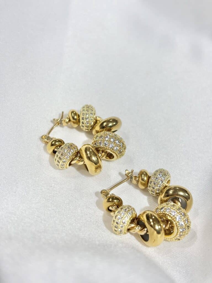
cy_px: 142
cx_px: 106
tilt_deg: -43.7
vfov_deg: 36.8
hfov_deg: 28.0
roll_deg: +2.0
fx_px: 425
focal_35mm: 52
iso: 32
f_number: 1.6
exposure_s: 1/300
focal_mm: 5.96
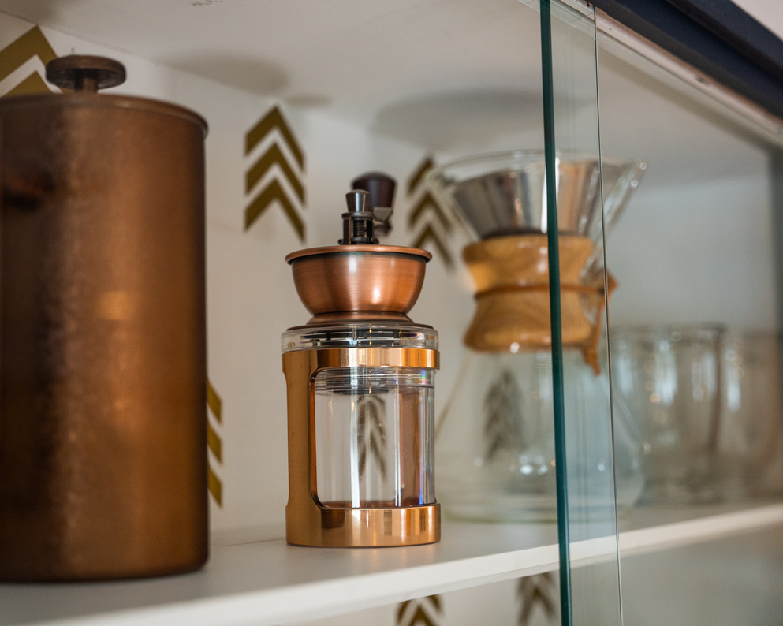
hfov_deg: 34.7
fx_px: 1251
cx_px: 360
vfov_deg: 28.1
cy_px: 311
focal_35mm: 54
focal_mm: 47.6
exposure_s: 1/60
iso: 1000
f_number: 2.8
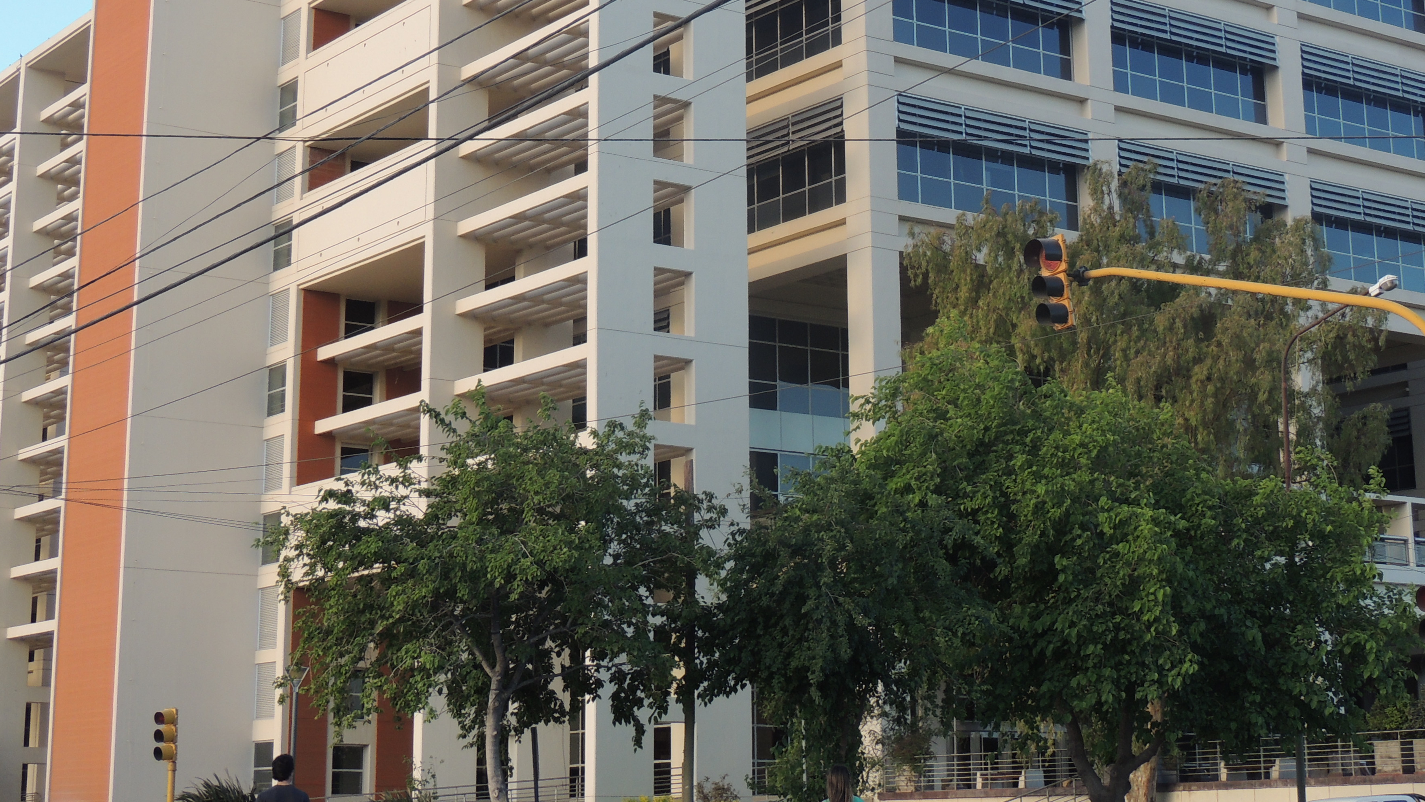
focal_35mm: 67
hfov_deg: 31.4
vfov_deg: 17.8
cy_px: 168
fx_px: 2532
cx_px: 741
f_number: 3.5
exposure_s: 1/125
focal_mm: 8.3
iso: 100
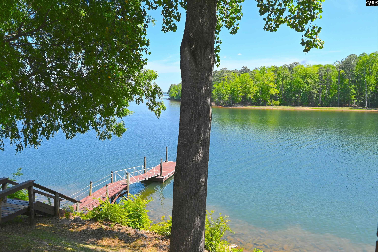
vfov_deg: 53.1
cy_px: 126
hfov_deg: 73.7
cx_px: 189
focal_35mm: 24
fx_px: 252
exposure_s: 1/320
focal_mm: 16
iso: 100
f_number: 6.3
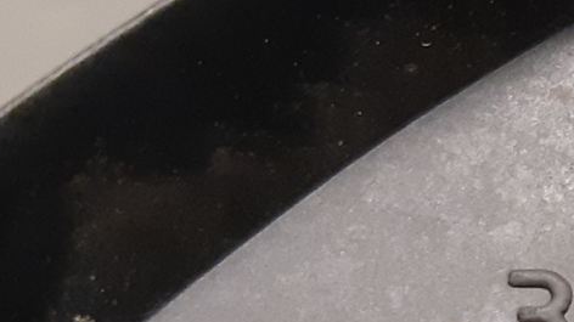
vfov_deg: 9.7
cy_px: 389
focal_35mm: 123
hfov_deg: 16.2
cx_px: 817
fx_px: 1871
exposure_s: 1/50
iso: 320
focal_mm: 3.93
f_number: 1.7
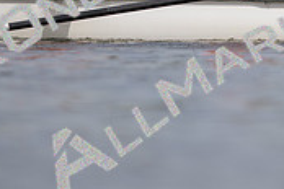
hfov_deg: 1.0
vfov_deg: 0.7
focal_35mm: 2005
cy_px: -53
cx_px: 384
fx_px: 15816
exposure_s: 1/2500
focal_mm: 600
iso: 220
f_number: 4
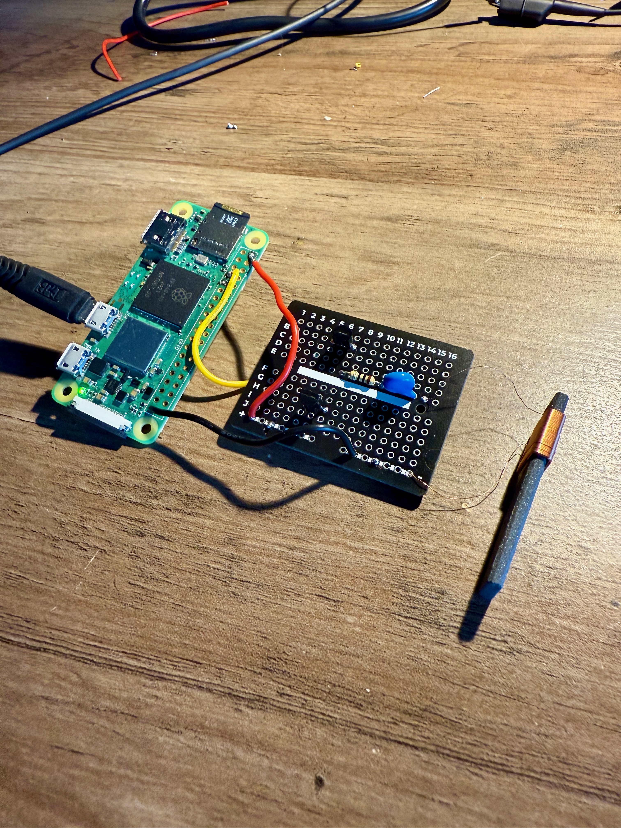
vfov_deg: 71.6
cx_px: 310
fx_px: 574
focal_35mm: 24
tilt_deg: -51.3
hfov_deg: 56.8
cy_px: 414
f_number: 2.2
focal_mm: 2.22
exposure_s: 1/99
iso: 250
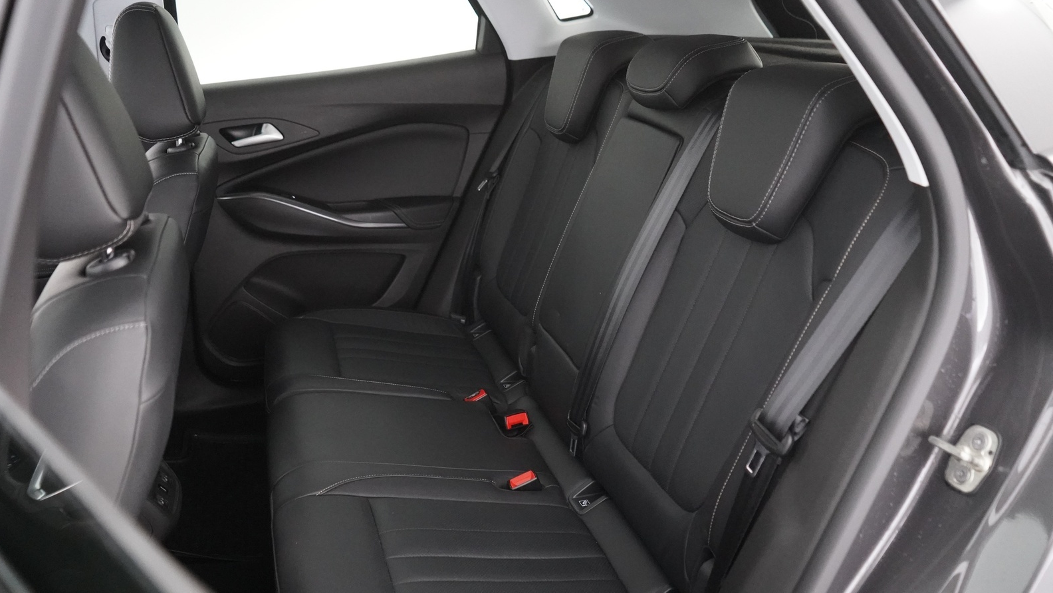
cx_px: 520
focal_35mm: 30
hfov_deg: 64.3
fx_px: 838
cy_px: 313
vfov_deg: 38.9
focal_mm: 28
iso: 12800
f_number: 3.5
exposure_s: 1/50
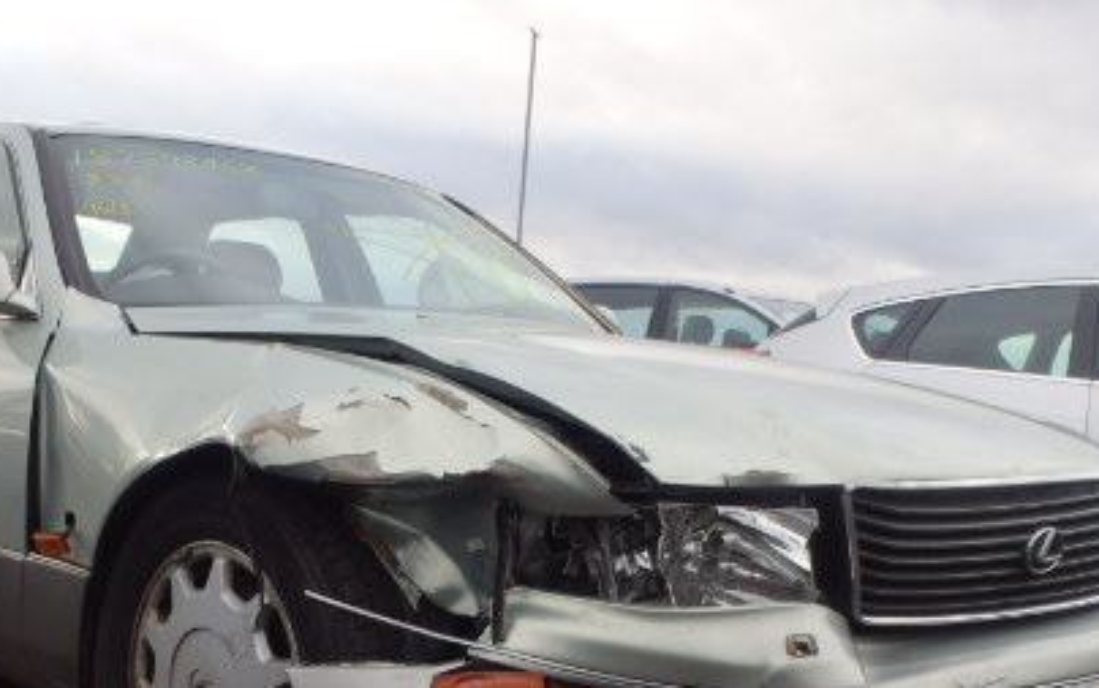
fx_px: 1408
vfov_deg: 27.0
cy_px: 541
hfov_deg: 42.2
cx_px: 394
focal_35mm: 47
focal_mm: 5
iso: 125
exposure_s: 1/125
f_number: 3.9
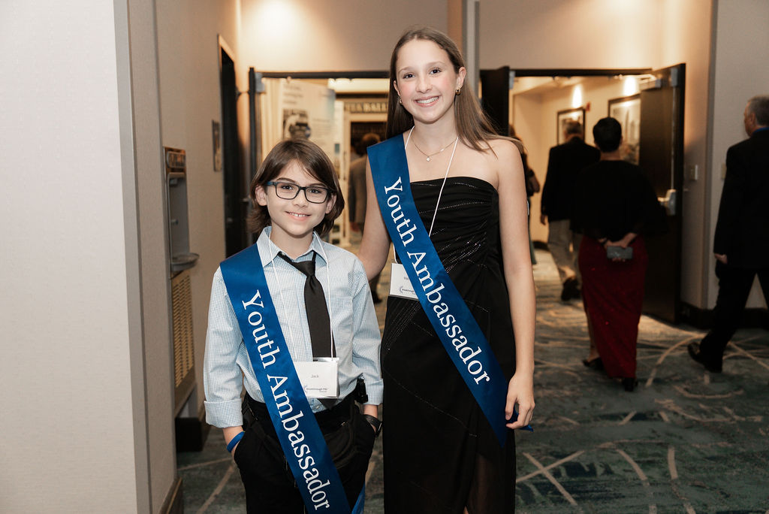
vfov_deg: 35.9
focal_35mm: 37
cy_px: 257
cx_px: 391
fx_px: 794
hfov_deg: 51.7
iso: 1000
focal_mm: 36
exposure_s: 1/125
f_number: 3.2
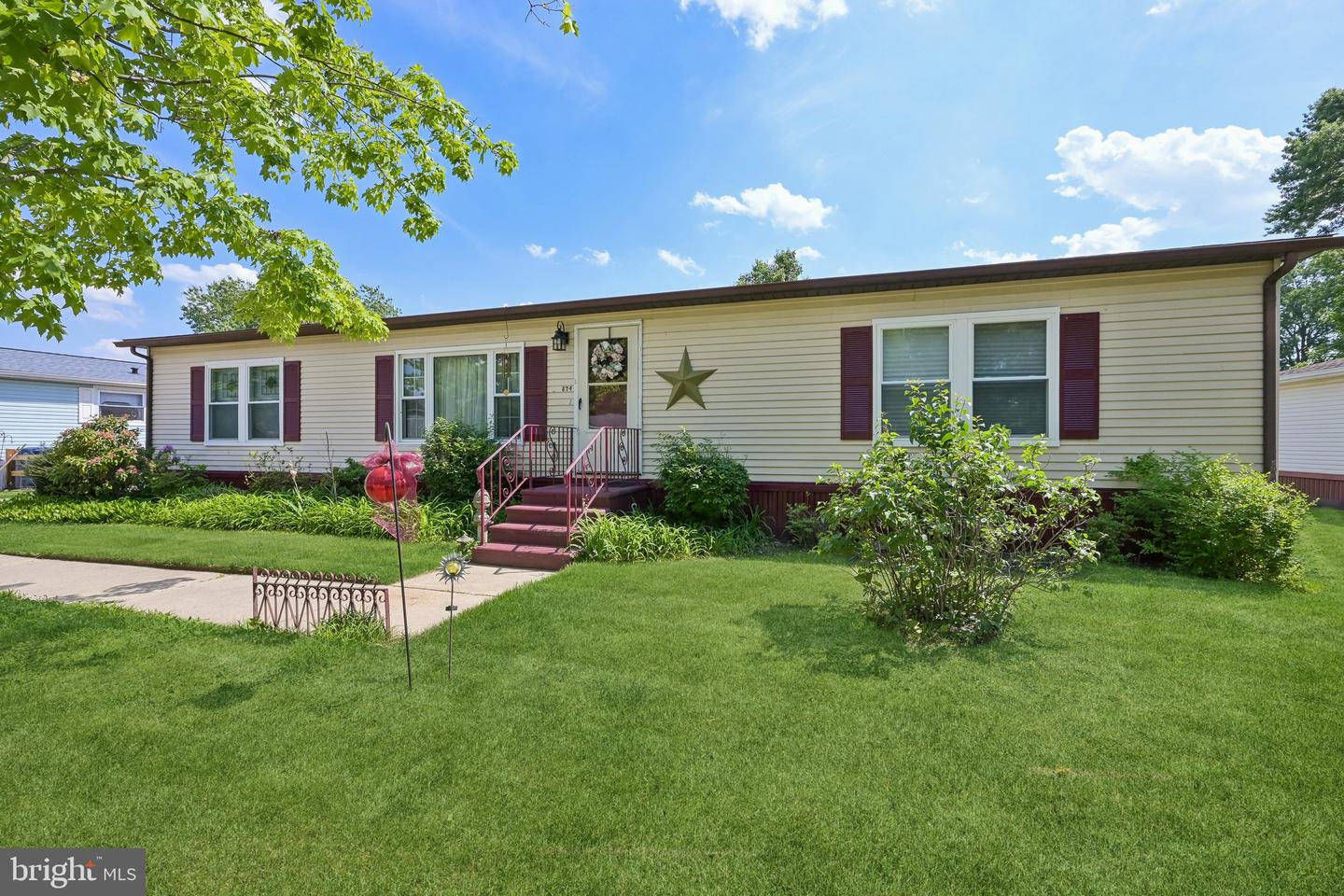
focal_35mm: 14
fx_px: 523
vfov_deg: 81.2
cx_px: 672
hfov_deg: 104.3
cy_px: 448
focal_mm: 14
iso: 400
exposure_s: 1/400
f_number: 11
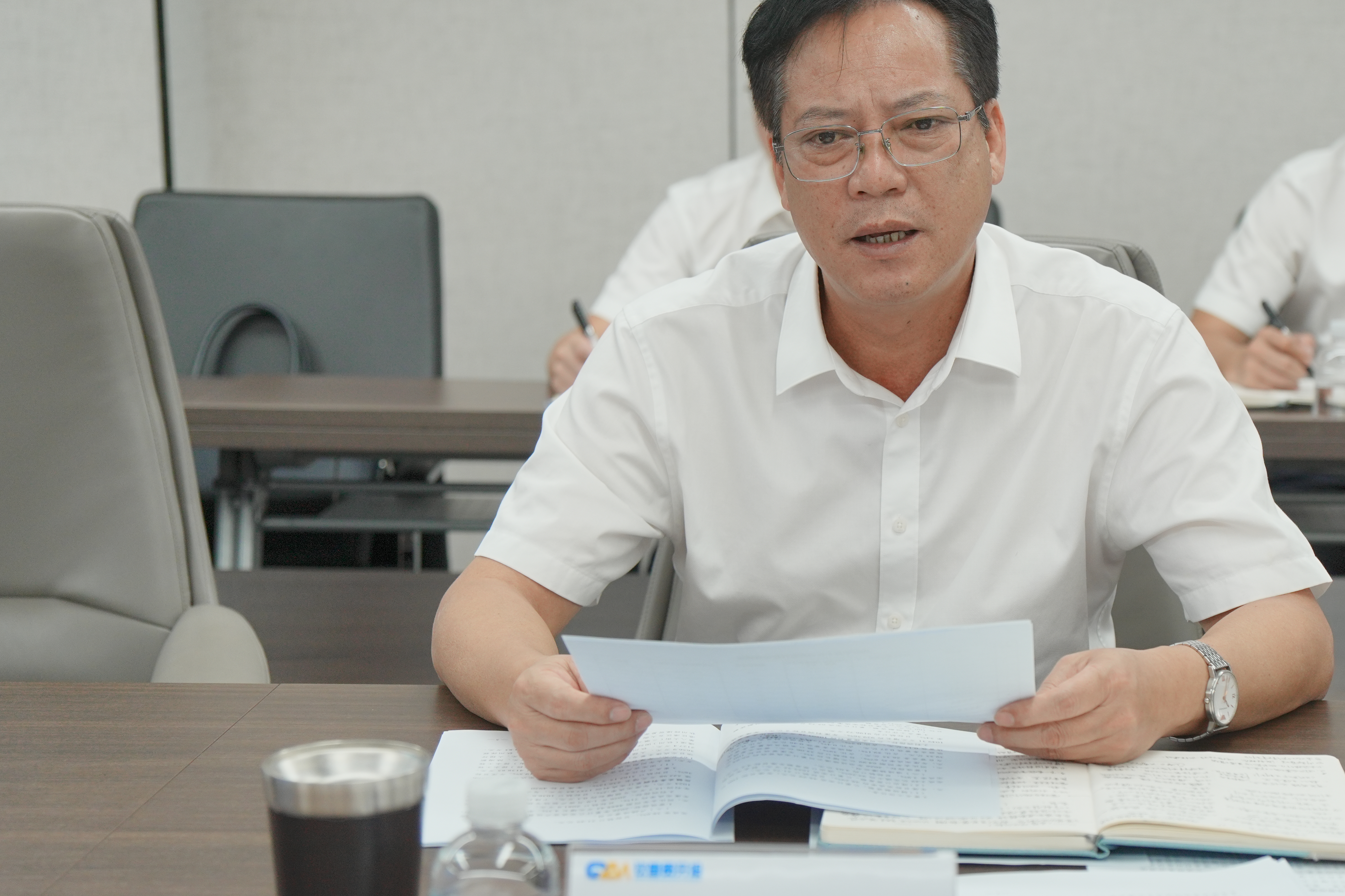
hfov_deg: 23.8
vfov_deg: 16.1
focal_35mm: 85
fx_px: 3175
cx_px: 857
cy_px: 494
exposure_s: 1/400
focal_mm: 44
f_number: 2.8
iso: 200
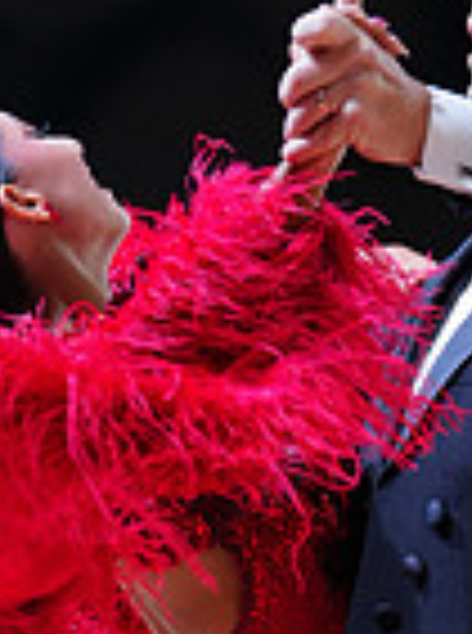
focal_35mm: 484
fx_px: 8840
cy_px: 953
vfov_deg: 4.1
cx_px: 362
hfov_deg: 3.1
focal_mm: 122
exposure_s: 1/500
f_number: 2.8
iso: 1000
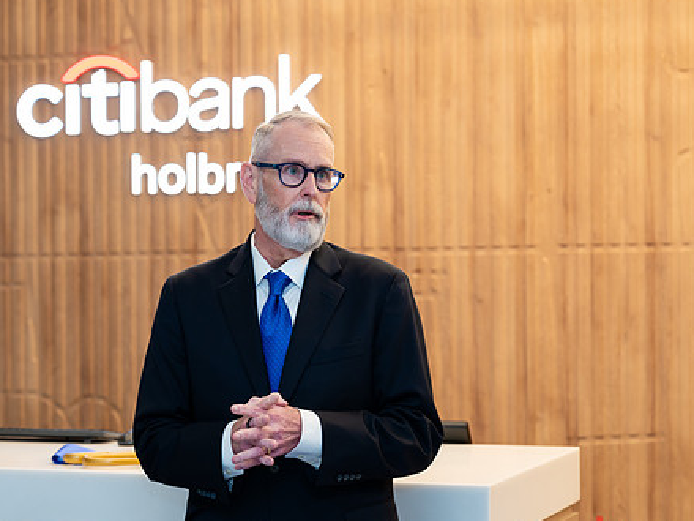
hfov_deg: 20.8
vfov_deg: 15.7
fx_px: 1885
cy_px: 278
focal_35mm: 94
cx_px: 251
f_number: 3.5
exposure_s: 1/200
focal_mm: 70
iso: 500
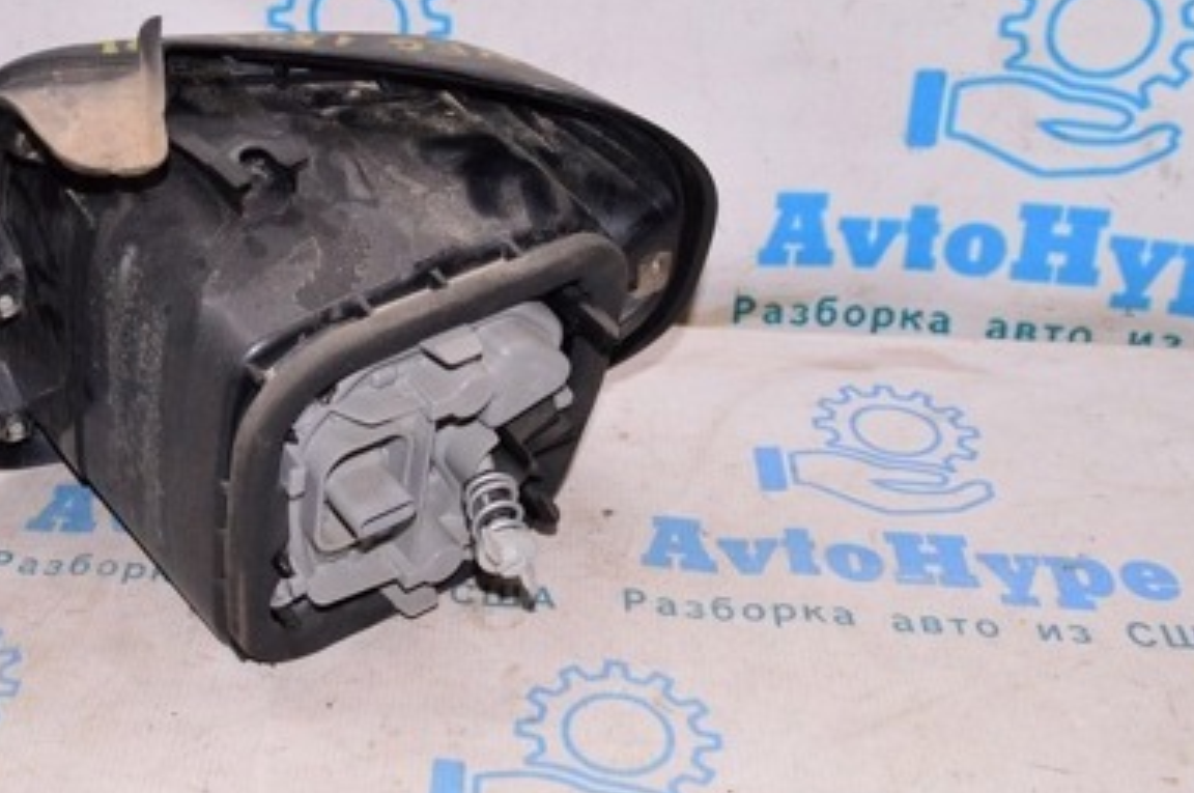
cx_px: 289
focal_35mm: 50
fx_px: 1656
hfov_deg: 38.6
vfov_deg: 26.7
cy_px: 244
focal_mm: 20
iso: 1600
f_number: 8
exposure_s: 1/200
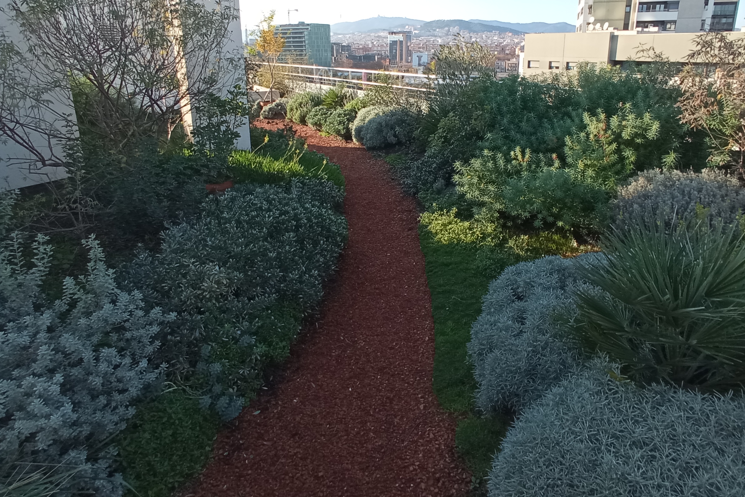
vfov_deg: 58.3
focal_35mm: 21
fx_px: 435
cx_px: 398
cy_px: 170
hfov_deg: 81.1
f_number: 2.2
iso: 115
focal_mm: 1.65
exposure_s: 1/484
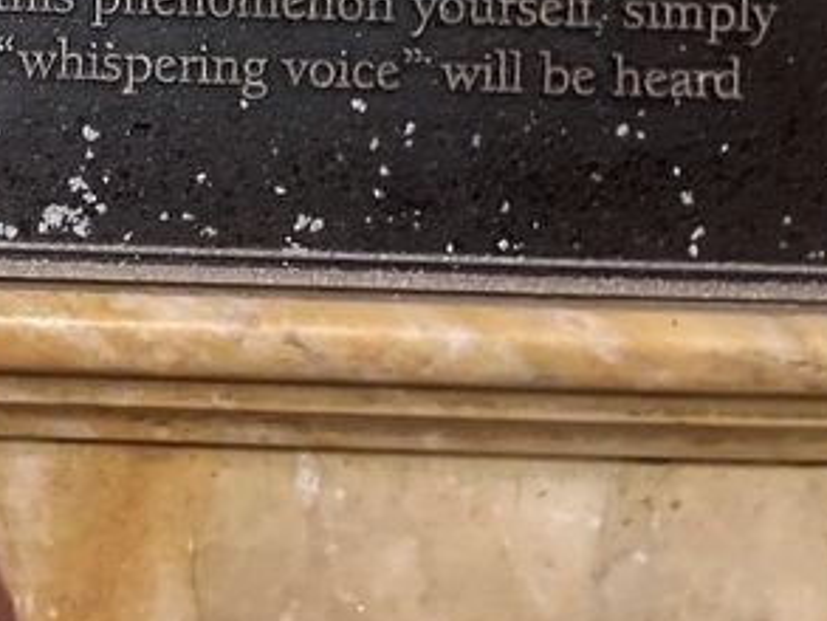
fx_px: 1697
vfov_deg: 19.0
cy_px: -212
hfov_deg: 24.7
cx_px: -172
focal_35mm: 71
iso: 500
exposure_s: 1/12
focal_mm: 4.2
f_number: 1.6
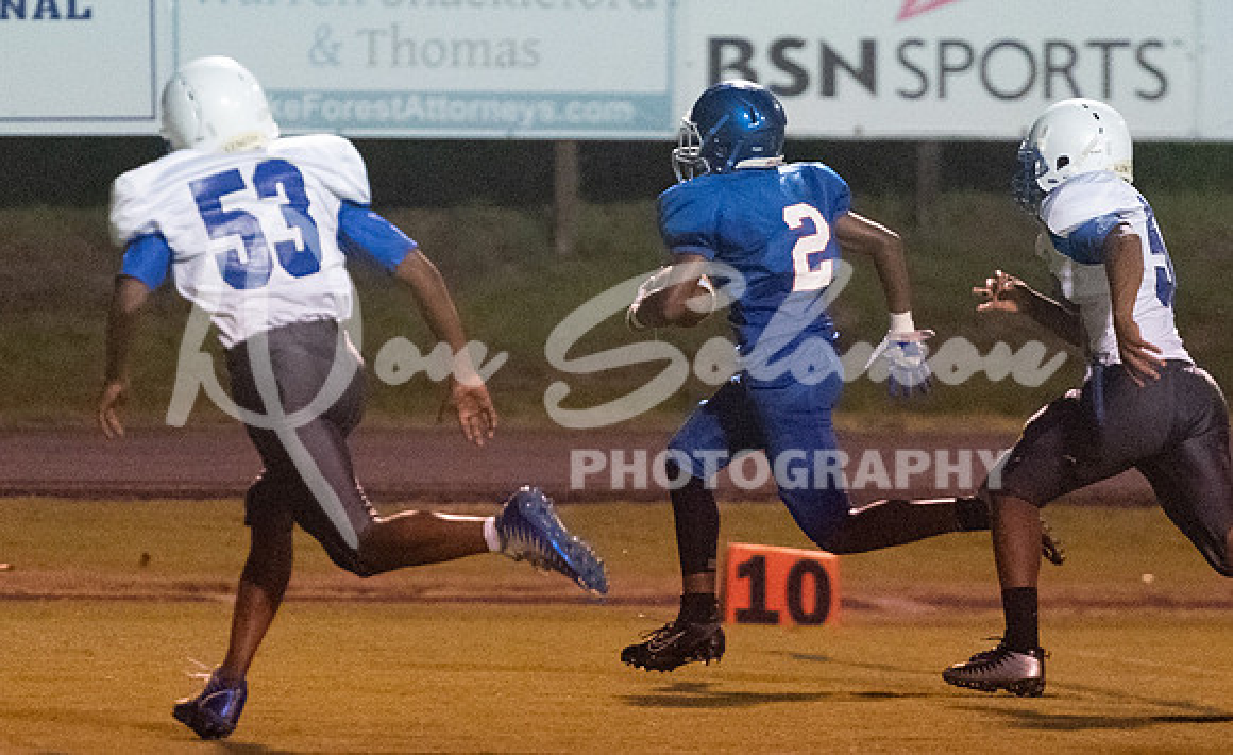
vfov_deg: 2.8
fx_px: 15624
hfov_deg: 4.5
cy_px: 342
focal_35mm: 468
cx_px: 473
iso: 25600
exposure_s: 1/800
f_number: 4
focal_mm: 280
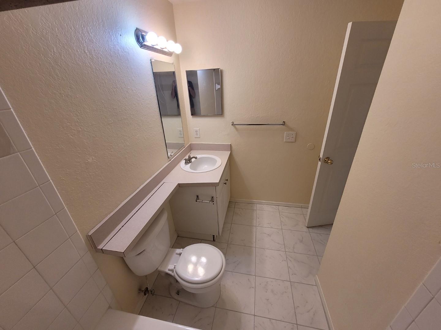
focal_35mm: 13
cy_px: 165
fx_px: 166
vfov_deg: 89.9
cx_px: 220
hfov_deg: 106.2
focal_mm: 1.74
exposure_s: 1/60
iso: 160
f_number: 2.2
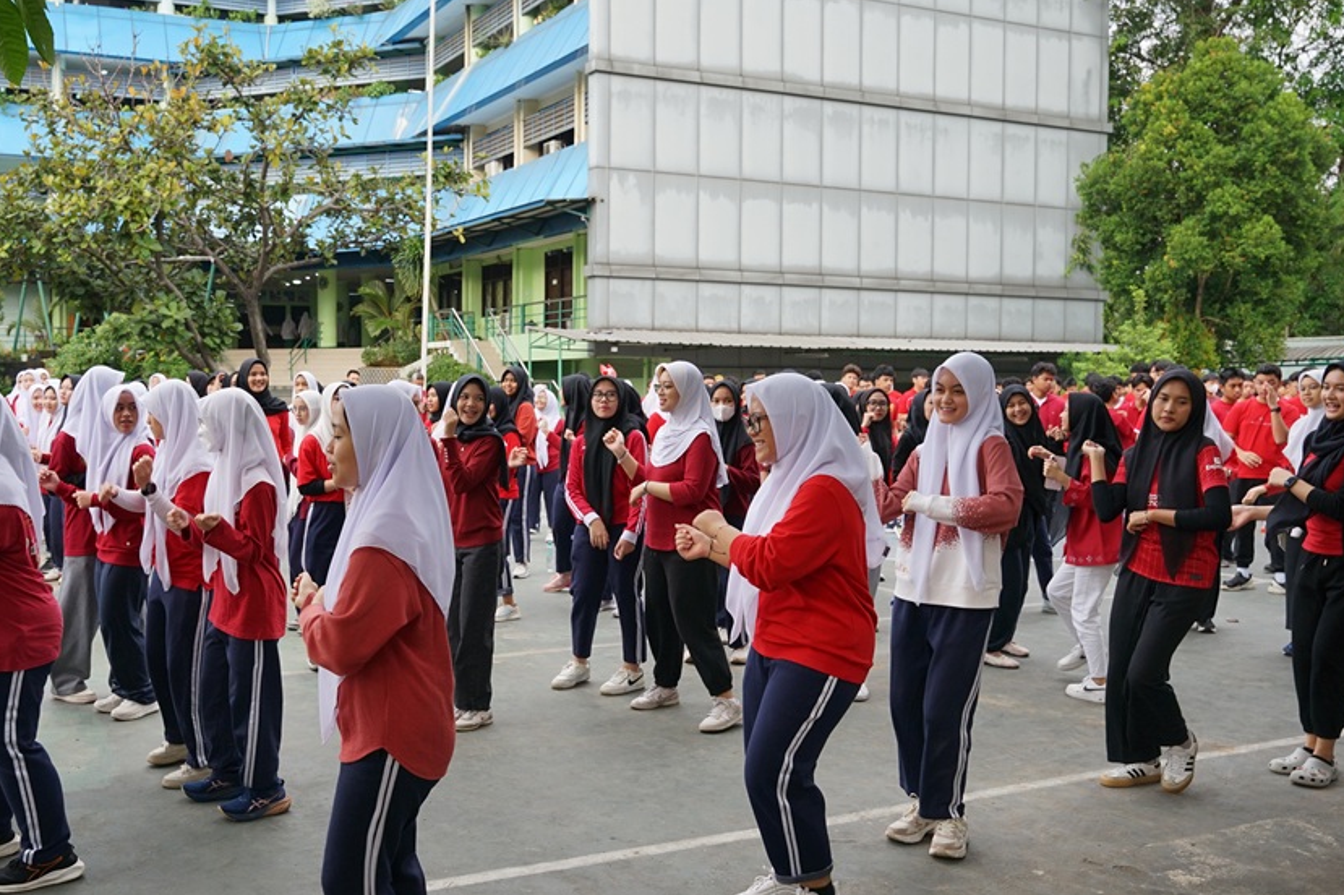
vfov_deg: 36.9
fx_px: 1342
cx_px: 541
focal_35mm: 36
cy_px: 483
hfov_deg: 52.8
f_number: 6.3
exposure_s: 1/160
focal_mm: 29.8
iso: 320
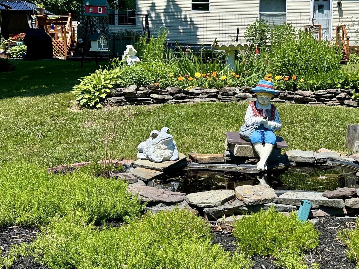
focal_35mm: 50
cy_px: 141
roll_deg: -1.4
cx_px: 273
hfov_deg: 37.2
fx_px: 519
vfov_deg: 29.1
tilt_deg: -9.1
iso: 50
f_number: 1.5
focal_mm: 5.7
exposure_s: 1/2762
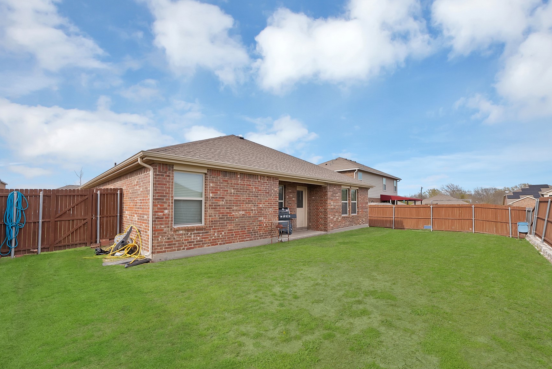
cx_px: 293
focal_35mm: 14
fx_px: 215
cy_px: 195
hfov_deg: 104.1
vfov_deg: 81.2
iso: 640
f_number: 9
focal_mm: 12
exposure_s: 1/250
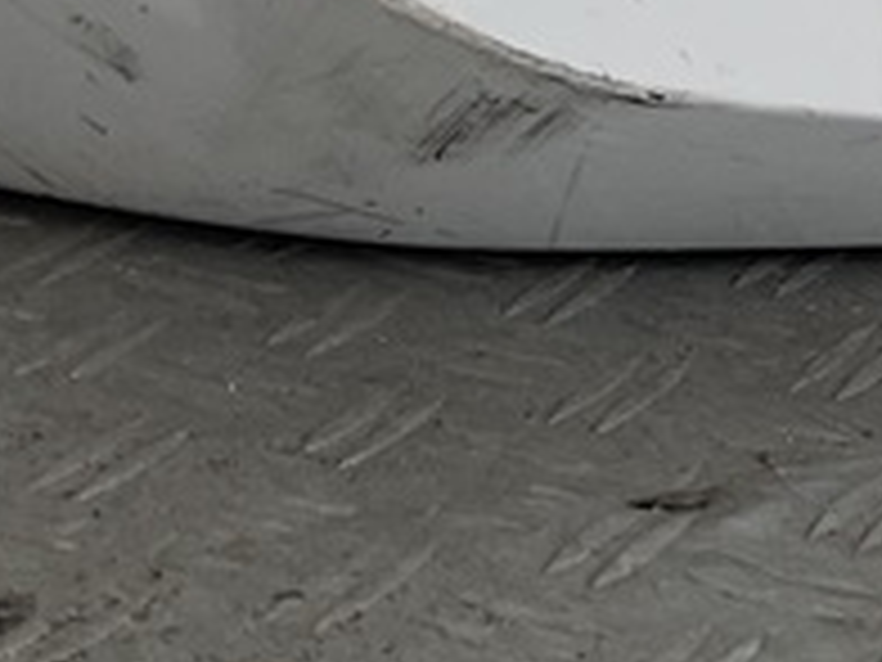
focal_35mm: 149
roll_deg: -2.6
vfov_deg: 9.2
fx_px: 3796
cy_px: -793
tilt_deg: -7.7
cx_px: 1269
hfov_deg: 12.7
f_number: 1.8
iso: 16
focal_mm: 3
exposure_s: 1/574
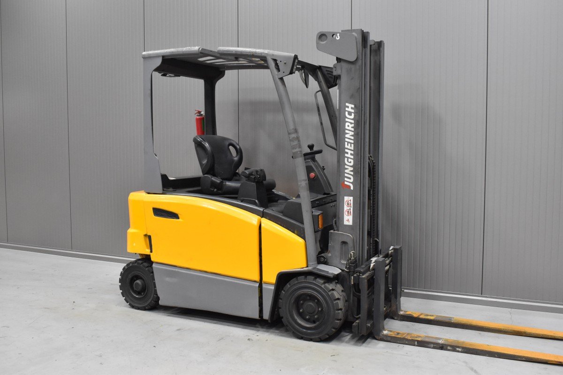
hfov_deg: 53.1
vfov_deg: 36.9
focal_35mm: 36
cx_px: 282
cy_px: 188
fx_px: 563
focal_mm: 24
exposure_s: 1/40
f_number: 5.6
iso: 1600
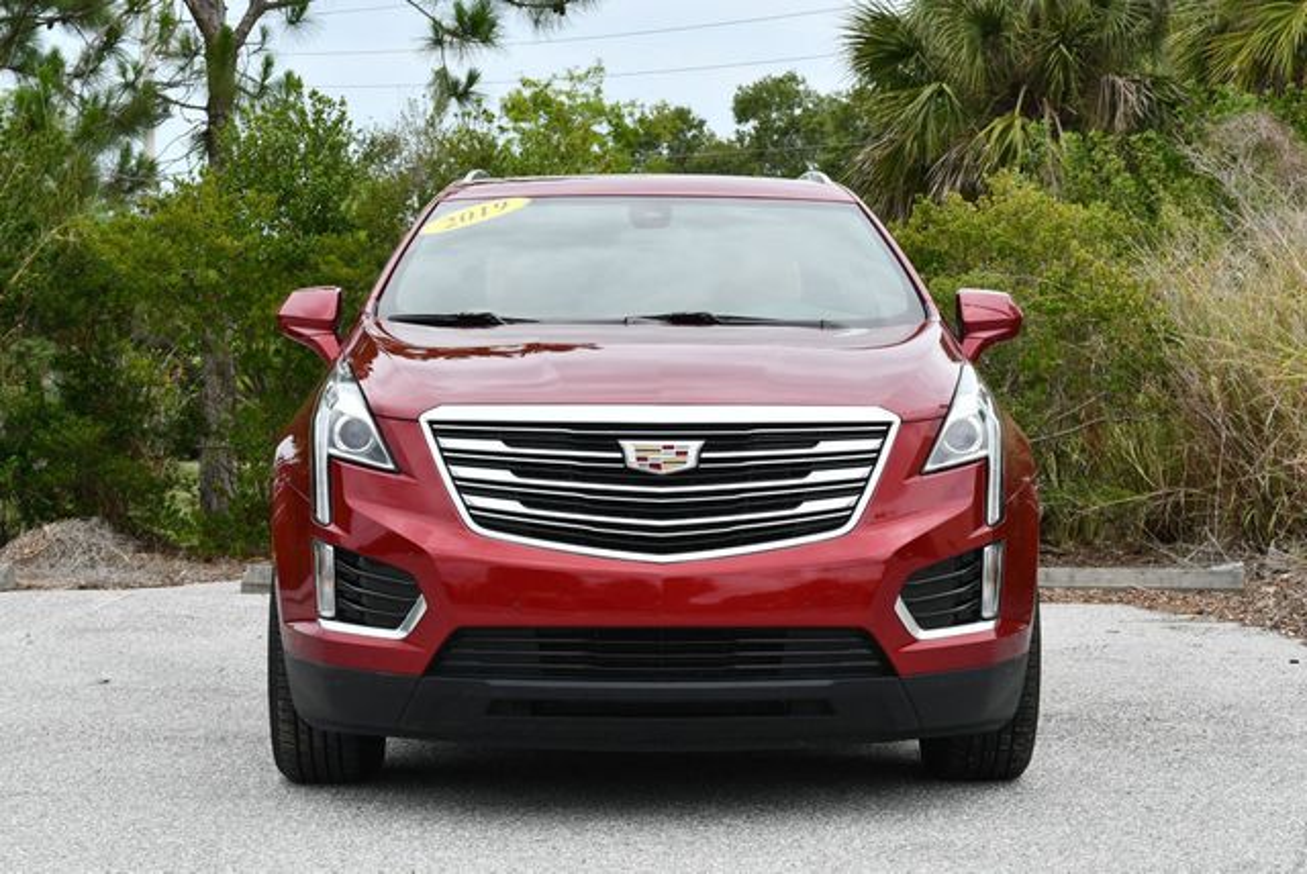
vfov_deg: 19.0
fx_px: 2616
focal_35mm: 72
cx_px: 654
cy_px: 437
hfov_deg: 28.0
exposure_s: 1/250
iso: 160
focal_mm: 36
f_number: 8
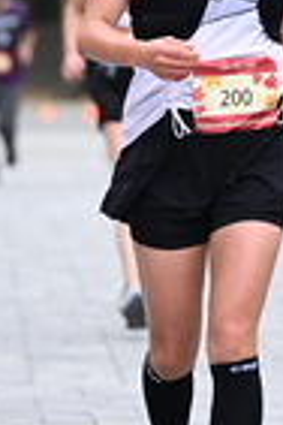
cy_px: -84
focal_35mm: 467
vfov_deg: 4.4
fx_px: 5506
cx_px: 345
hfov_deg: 2.9
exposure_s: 1/2000
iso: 640
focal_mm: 120
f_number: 2.8
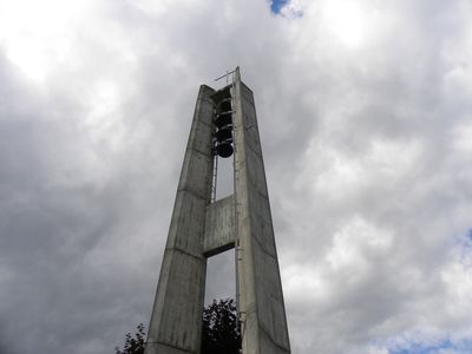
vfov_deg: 53.1
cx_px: 236
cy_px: 177
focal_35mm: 26
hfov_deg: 67.3
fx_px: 355
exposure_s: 1/363
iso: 64
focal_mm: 4.6
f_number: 6.3
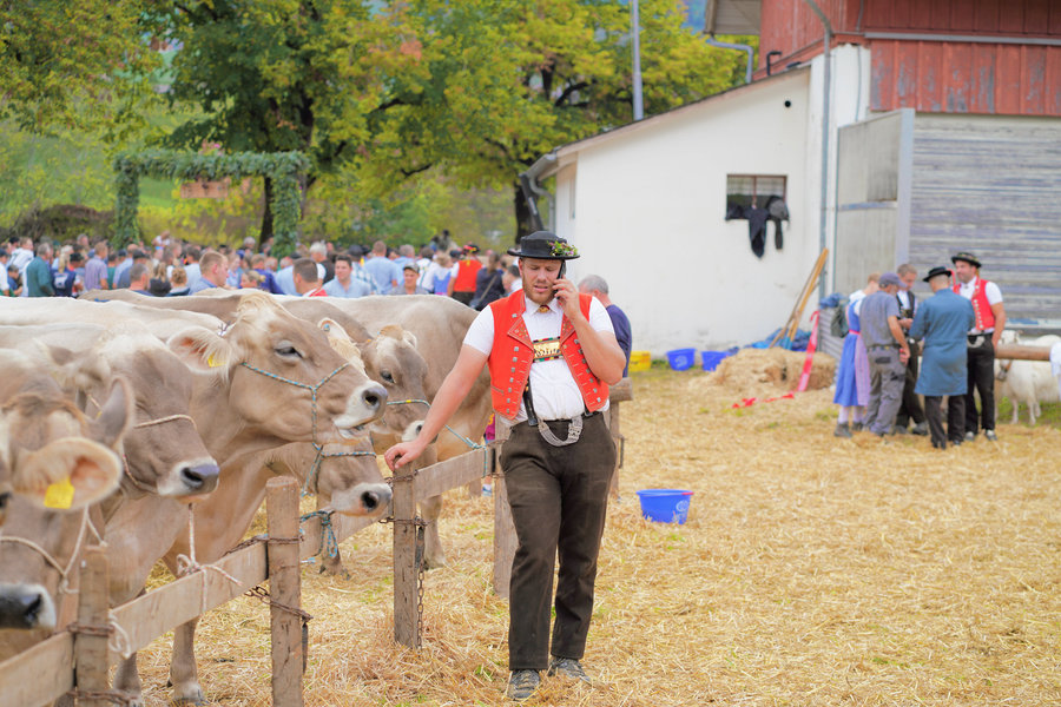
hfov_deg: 23.9
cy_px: 354
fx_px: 2505
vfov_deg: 16.1
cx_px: 530
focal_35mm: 85
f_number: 4
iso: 100
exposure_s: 1/500
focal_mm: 85
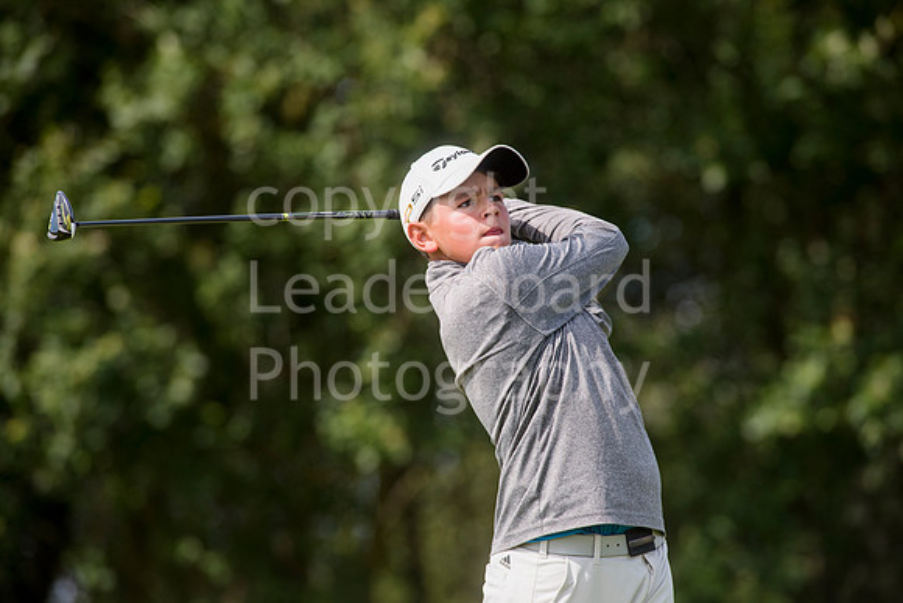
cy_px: 302
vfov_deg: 4.6
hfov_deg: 6.9
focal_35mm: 300
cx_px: 452
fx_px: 7526
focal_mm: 300
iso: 400
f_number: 6.3
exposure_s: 1/2000
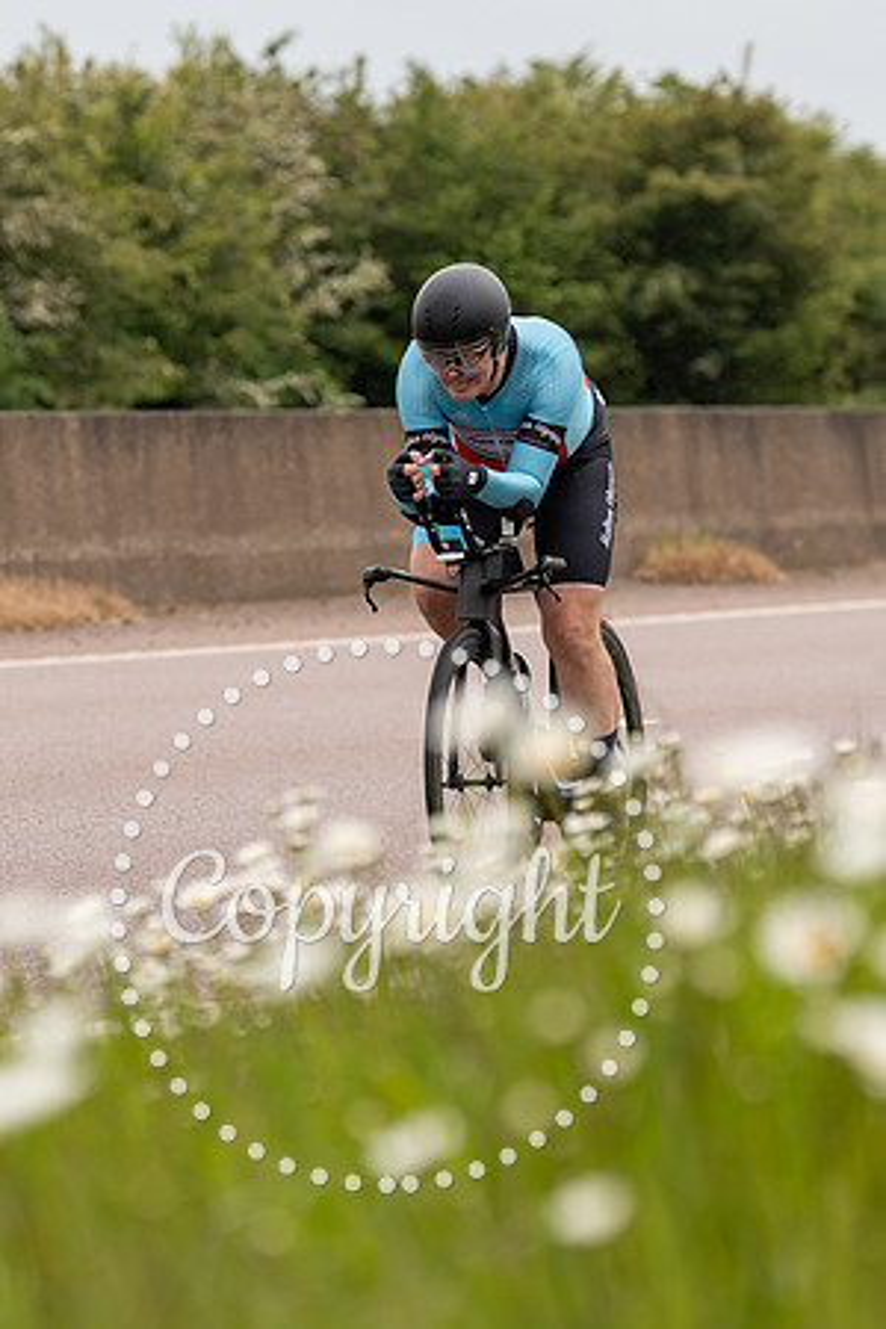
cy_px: 533
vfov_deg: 7.0
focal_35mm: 294
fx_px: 10865
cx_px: 433
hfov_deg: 4.7
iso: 200
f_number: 3.5
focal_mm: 127
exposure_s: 1/1000
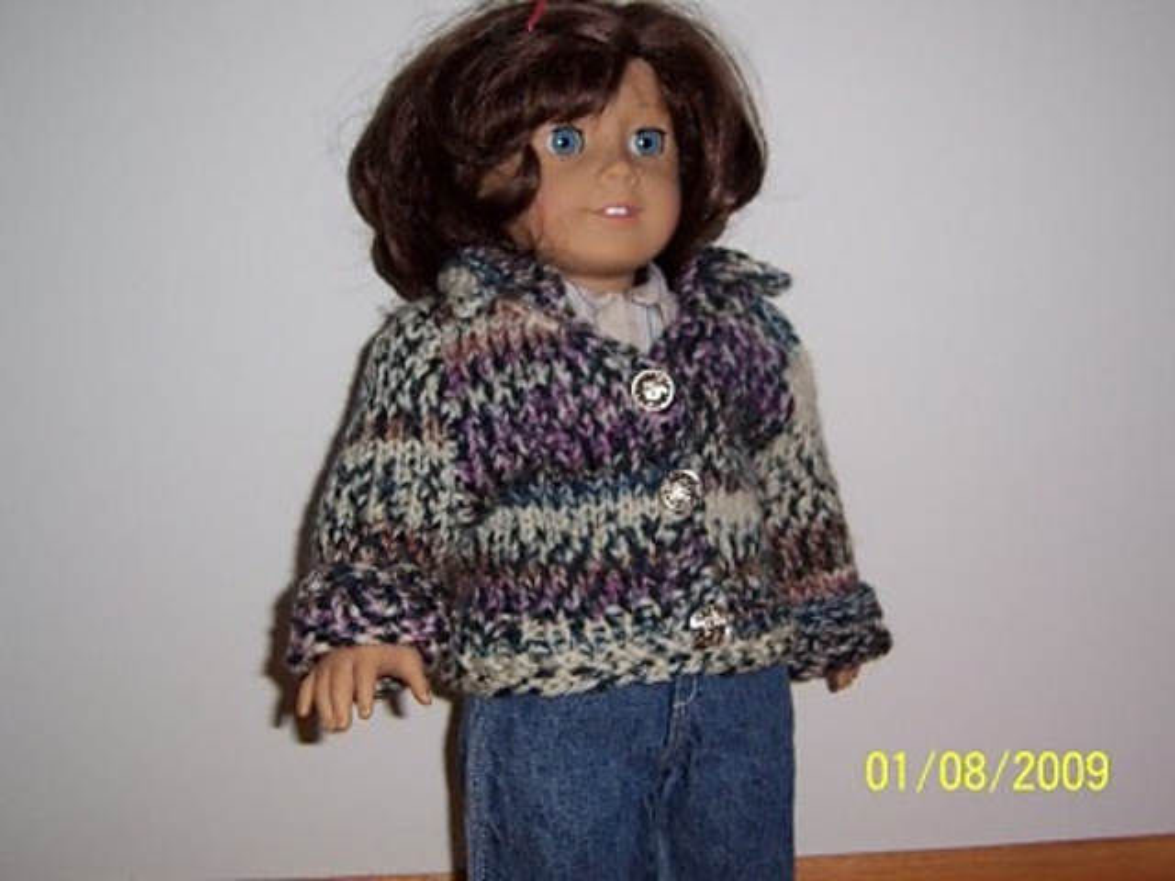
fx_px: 1494
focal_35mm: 44
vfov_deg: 32.9
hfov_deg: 42.9
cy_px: 440
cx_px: 588
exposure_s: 1/60
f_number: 3.3
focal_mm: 7.3
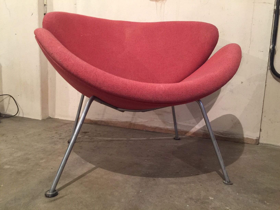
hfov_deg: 61.7
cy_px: 105
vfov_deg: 48.2
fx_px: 235
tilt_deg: -10.6
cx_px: 140
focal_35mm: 29
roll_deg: -3.3
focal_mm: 4.15
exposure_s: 1/8
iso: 125
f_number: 2.2
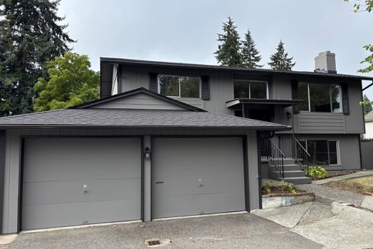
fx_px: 290
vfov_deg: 46.4
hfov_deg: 65.5
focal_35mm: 28
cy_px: 117
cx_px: 190
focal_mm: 5.96
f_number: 1.6
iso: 50
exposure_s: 1/2342
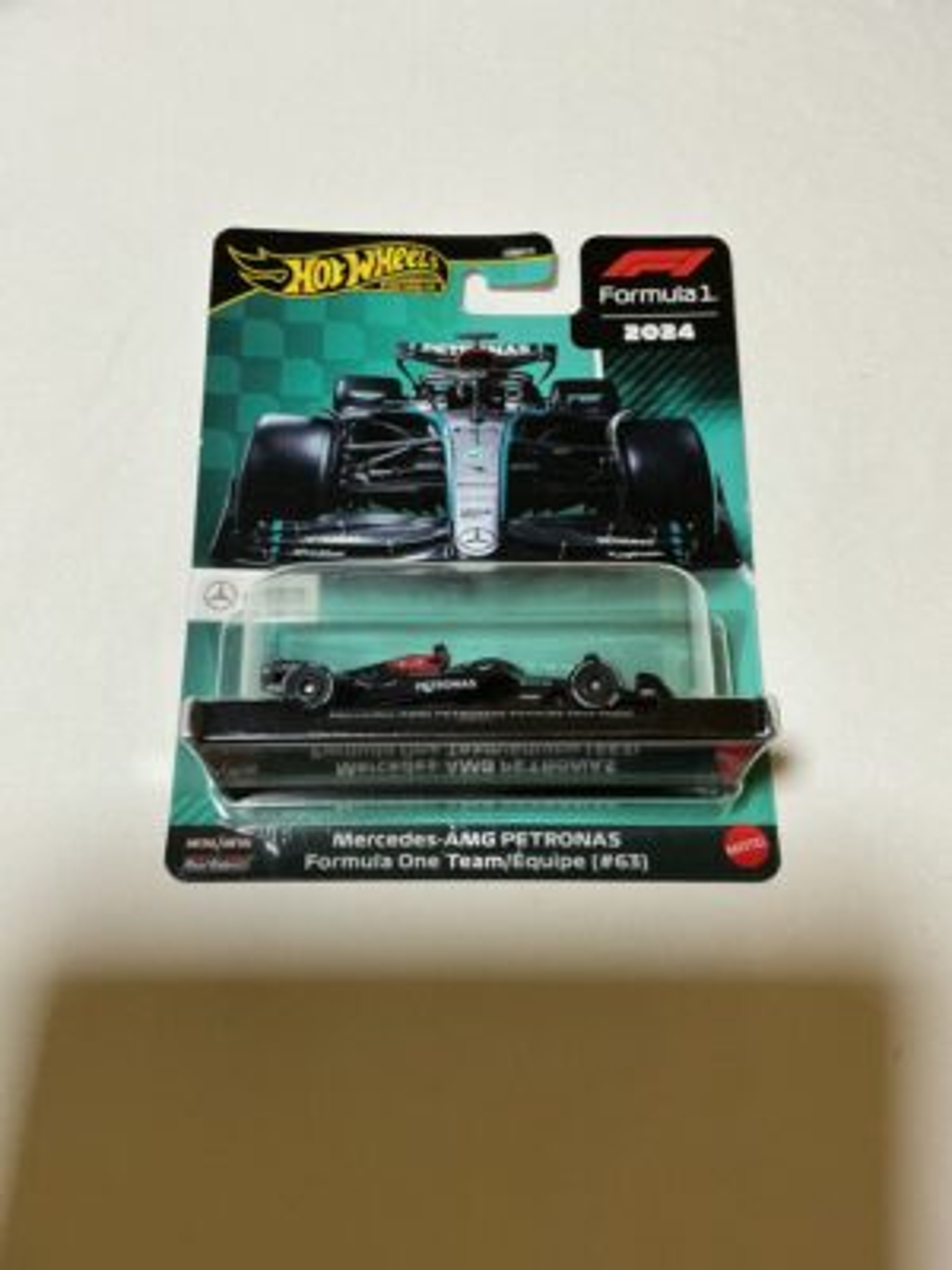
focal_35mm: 29
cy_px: 635
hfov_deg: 48.2
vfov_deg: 61.7
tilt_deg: -73.7
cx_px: 476
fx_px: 1063
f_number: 1.8
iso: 125
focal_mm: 3
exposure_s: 1/60
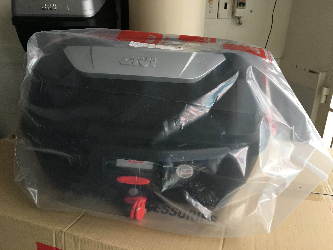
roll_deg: -1.3
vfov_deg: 48.2
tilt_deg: -18.9
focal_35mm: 29
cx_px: 166
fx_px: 279
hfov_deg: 61.7
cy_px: 125
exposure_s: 1/17
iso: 64
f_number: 2.2
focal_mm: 4.15
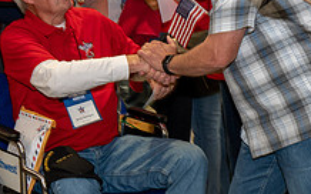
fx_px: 940
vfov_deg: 11.7
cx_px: 111
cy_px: 174
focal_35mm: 111
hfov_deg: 18.7
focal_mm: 41
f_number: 5
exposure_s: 1/40
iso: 1400
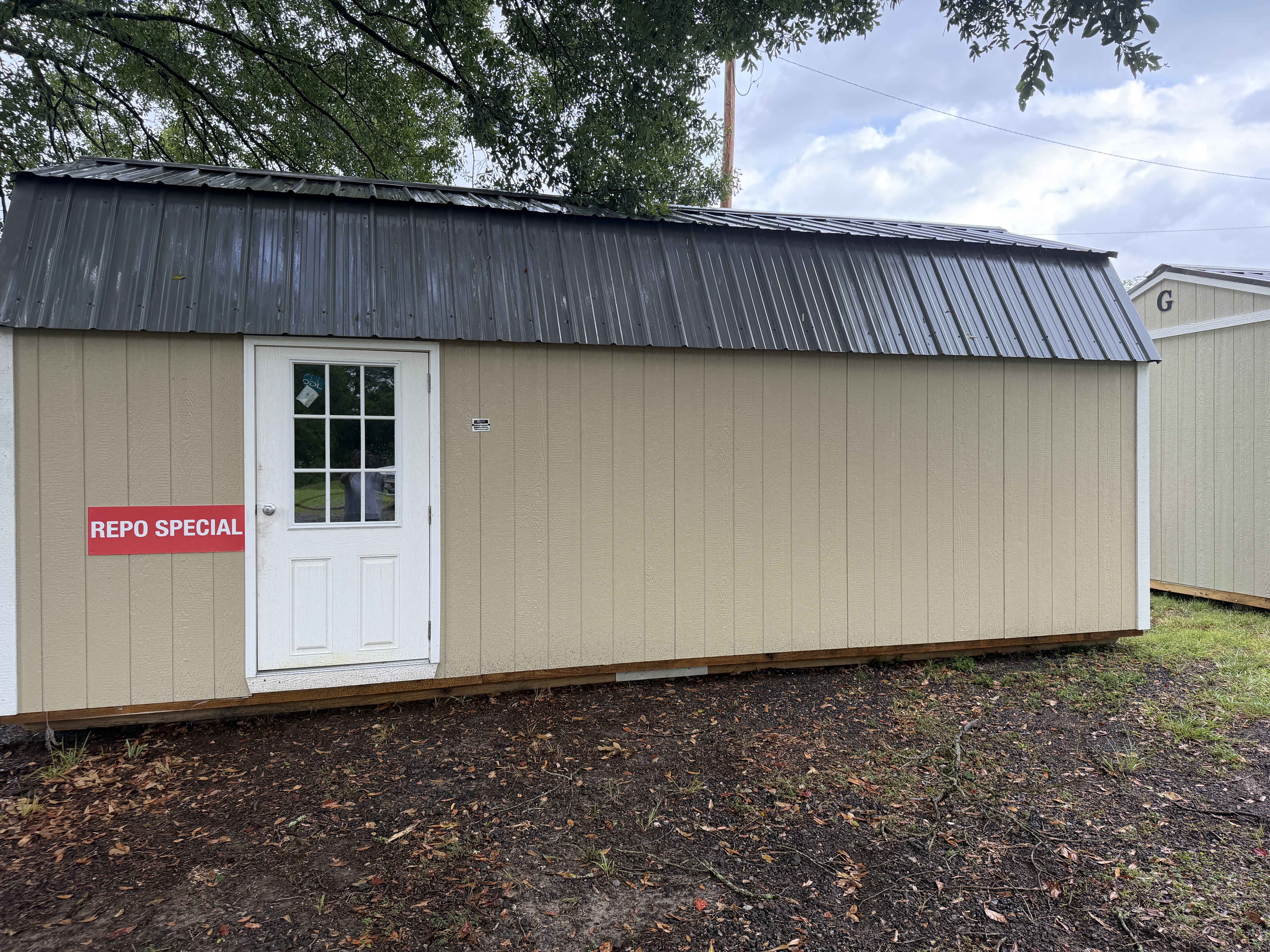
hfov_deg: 71.6
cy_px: 476
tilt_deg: -0.5
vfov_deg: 56.8
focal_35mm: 24
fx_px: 881
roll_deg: +1.9
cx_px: 635
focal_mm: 6.76
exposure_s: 1/333
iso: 80
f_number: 1.78
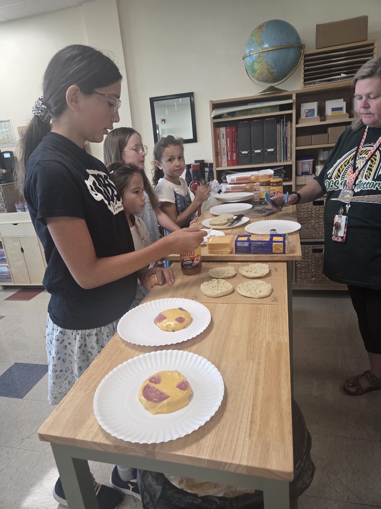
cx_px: 190
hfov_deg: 58.9
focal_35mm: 23
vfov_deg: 73.9
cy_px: 254
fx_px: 338
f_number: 1.8
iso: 160
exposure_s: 1/53.8
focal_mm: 5.4
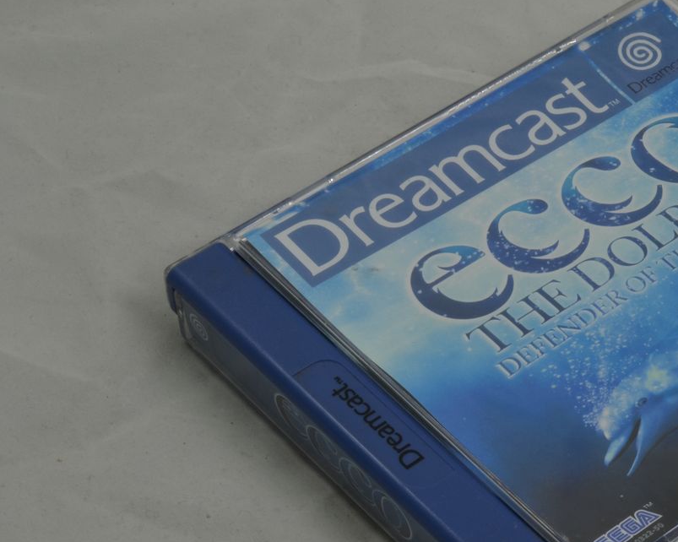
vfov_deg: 12.2
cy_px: 338
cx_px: 679
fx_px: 2528
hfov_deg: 15.0
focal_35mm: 126
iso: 100
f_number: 20
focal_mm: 40
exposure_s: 1/3
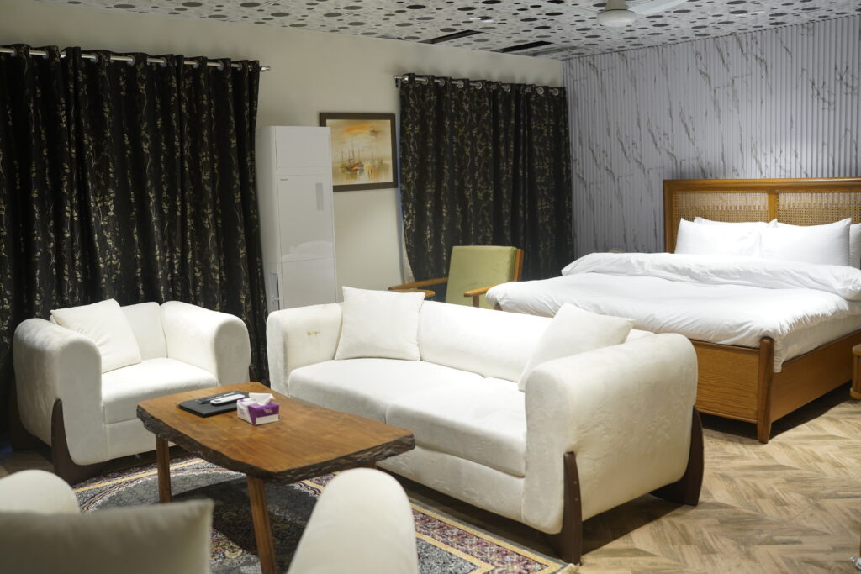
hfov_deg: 54.4
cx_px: 430
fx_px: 837
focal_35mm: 35
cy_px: 287
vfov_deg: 37.9
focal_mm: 35
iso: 640
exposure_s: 1/160
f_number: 2
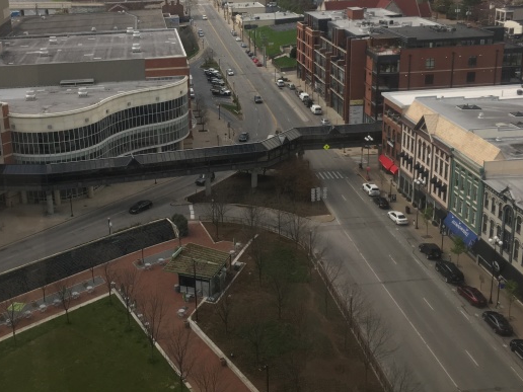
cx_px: 185
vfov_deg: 32.0
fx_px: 680
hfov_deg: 41.7
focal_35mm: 45
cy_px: 141
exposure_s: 1/120
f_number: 2.2
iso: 40
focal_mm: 4.15
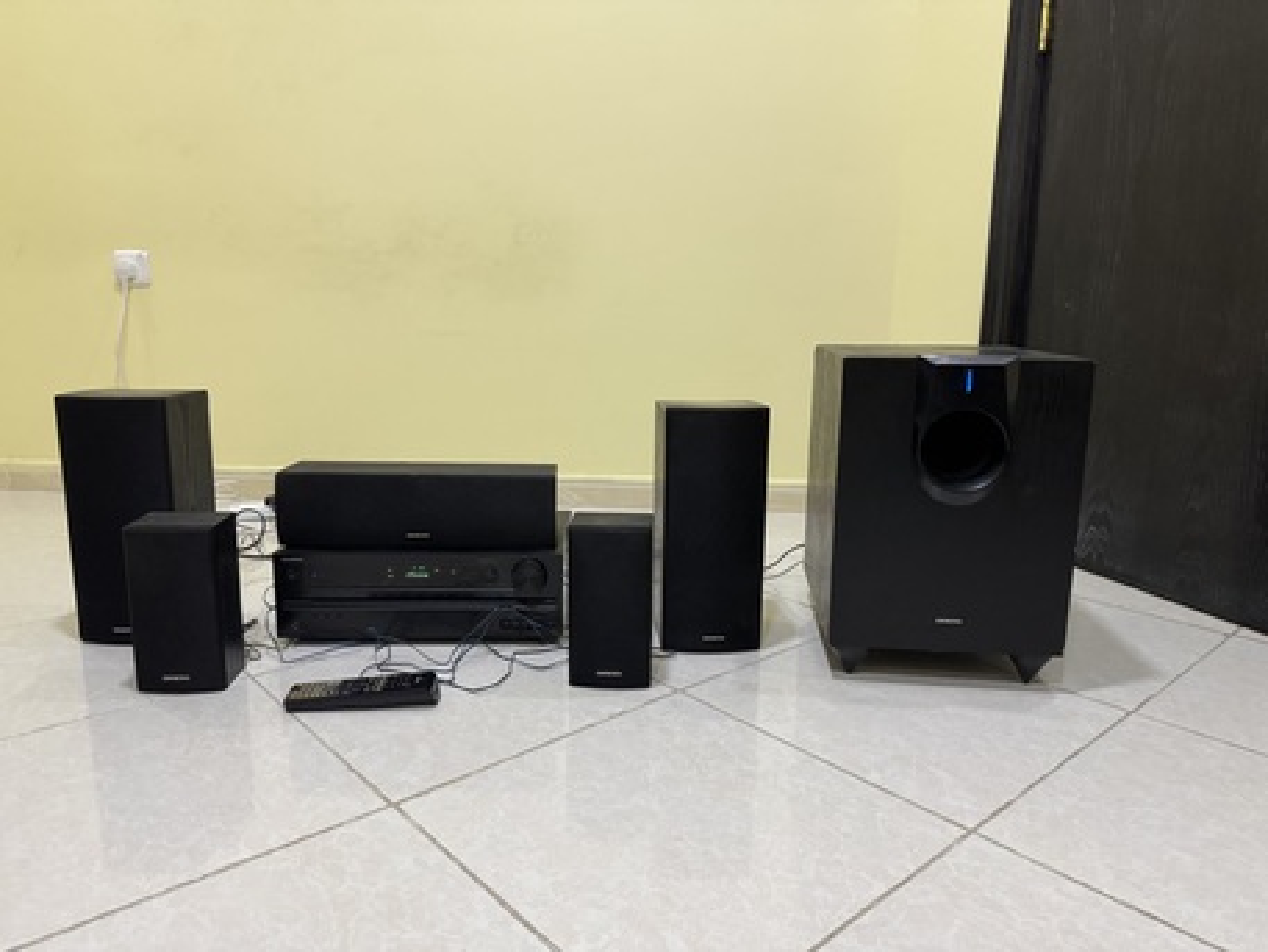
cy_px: 476
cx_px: 634
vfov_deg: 56.8
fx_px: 879
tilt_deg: -11.3
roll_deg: -0.8
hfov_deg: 71.6
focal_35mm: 24
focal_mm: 6.76
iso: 640
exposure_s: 1/60
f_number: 1.78
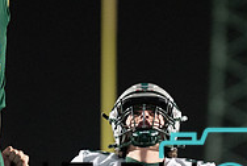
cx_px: 189
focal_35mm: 616
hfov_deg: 3.3
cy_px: 190
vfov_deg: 2.2
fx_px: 4233
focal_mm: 200
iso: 6400
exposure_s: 1/1000
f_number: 2.8
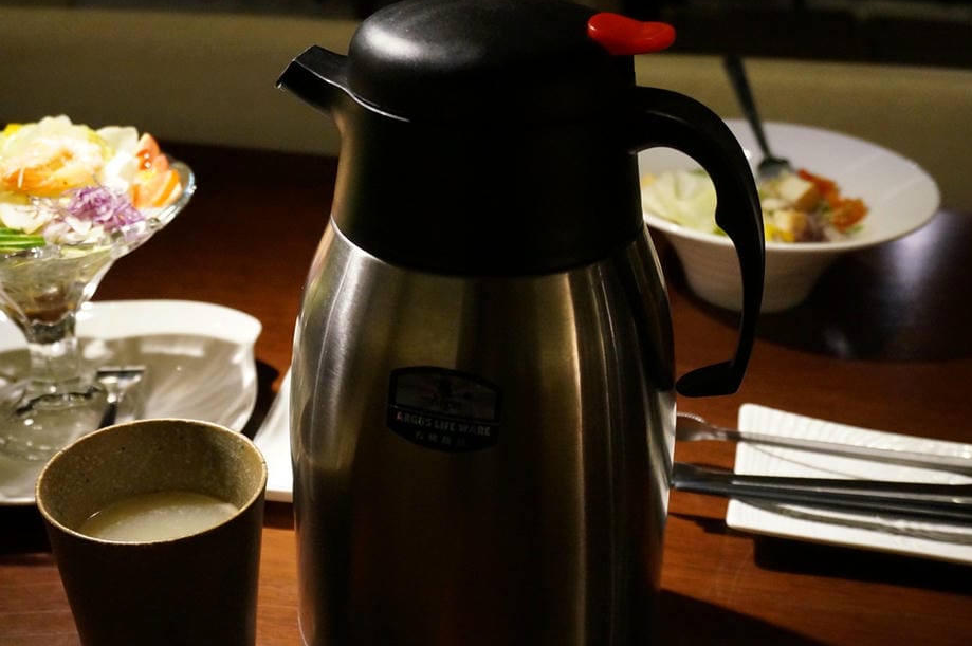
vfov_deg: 28.5
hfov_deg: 41.9
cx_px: 482
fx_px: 1268
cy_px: 409
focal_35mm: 47
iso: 3200
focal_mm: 24
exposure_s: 1/125
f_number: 4.5
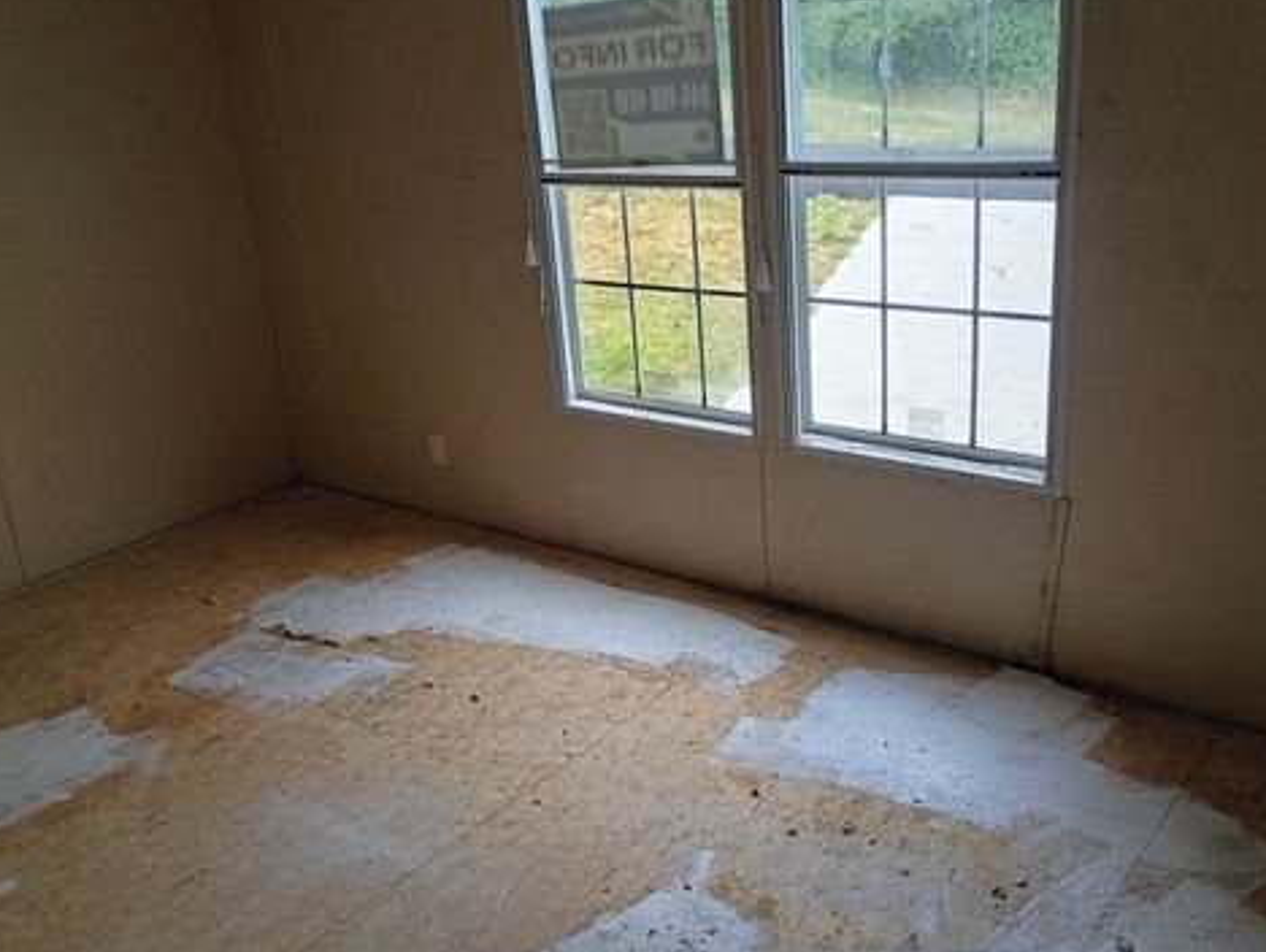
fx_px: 1208
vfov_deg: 43.0
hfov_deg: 55.3
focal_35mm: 33
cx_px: 634
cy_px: 479
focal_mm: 4.27
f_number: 1.8
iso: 100
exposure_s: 1/140
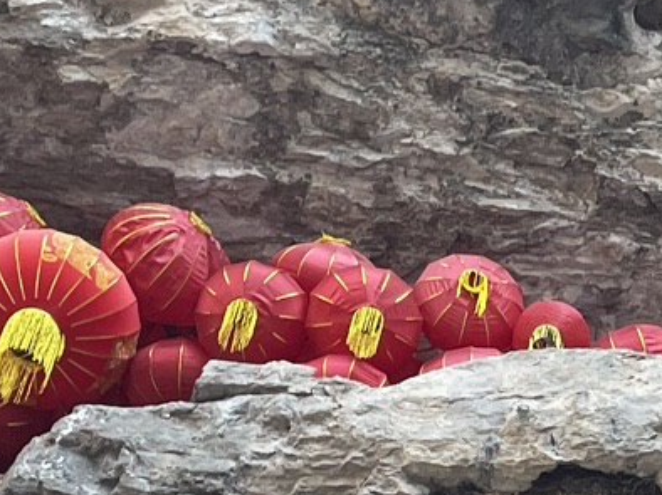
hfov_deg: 14.4
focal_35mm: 132
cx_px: 847
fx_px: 2523
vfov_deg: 11.0
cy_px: 596
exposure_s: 1/121
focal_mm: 4.2
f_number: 1.6
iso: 64
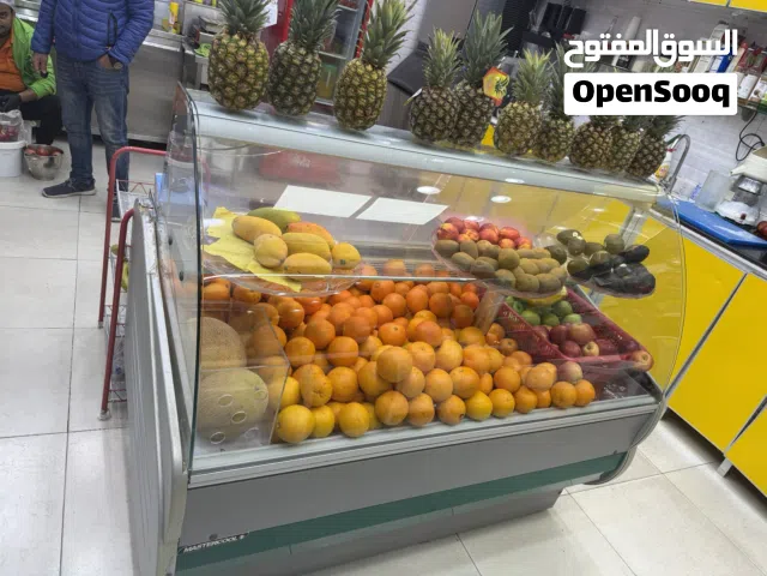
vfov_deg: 56.8
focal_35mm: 24
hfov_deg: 71.6
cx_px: 384
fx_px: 532
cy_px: 288
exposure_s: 1/146
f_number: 1.78
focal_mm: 6.76
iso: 50
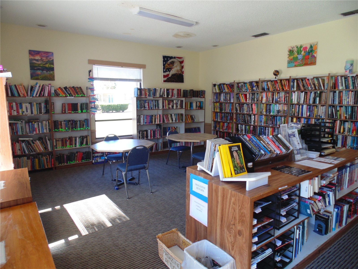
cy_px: 134
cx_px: 179
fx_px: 228
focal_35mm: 22
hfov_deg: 76.4
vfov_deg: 61.1
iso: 80
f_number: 3.1
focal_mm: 4
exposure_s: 1/30
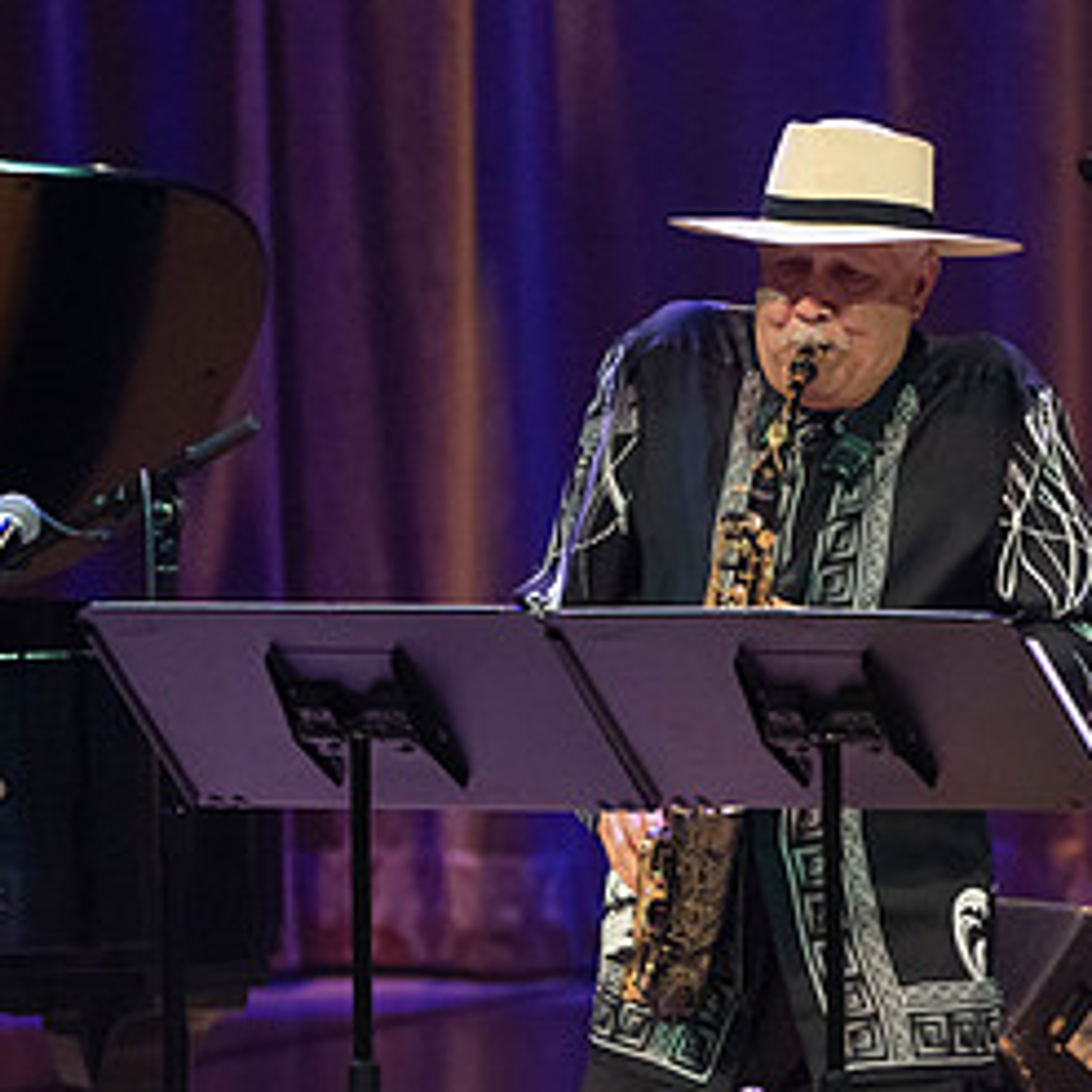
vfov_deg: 1.9
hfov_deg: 1.9
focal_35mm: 913
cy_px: 858
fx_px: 32585
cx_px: 942
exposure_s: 1/250
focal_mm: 394
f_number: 5.6
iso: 3200
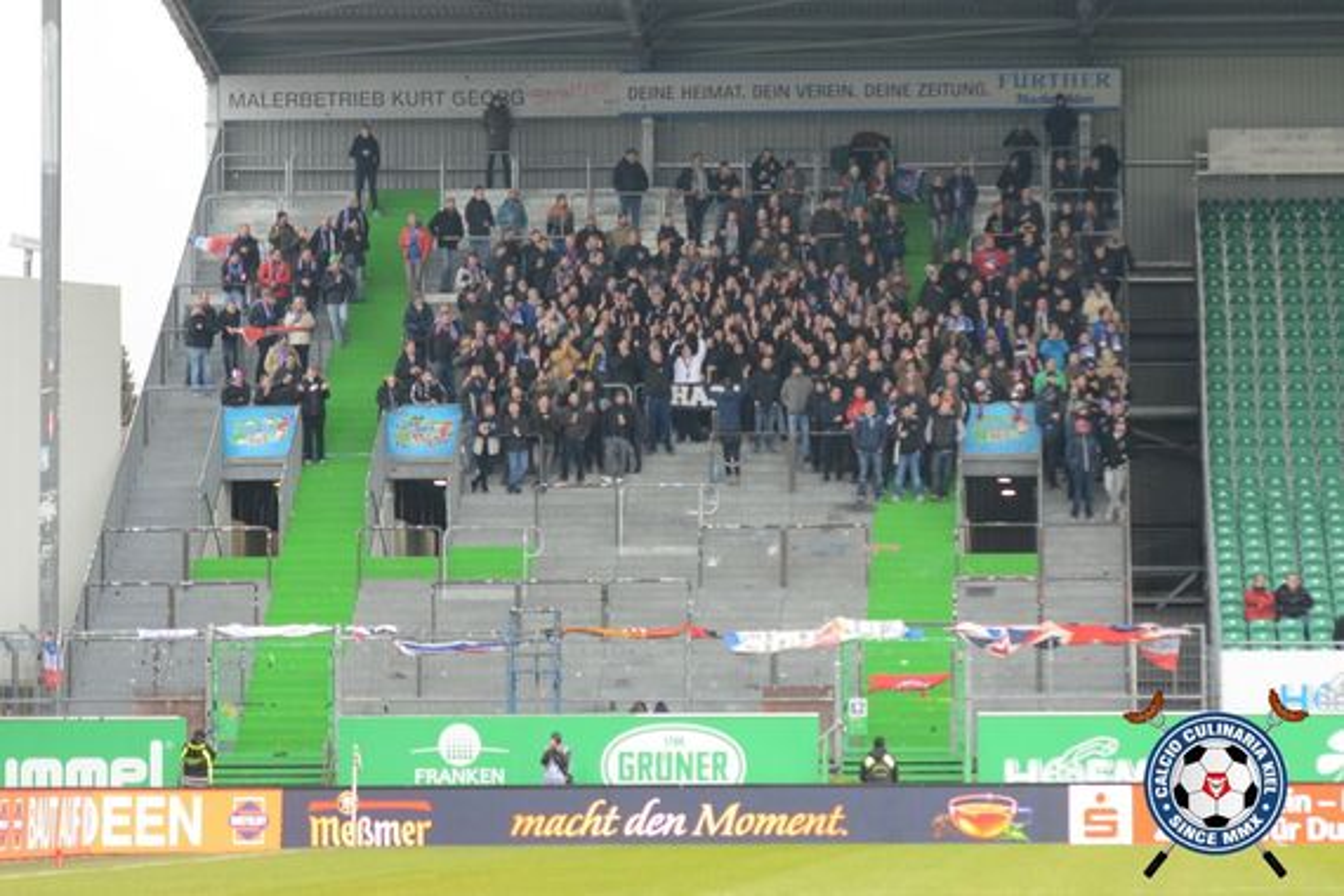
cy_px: 448
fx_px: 6272
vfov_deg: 8.2
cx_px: 672
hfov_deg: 12.2
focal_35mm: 168
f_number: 2.8
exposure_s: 1/640
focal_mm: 112
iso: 1000
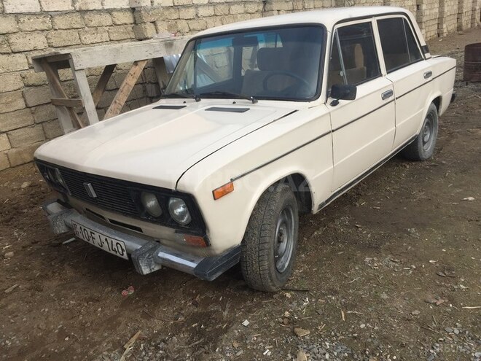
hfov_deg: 61.7
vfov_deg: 48.2
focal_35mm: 29
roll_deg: +6.0
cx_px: 240
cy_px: 180
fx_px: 403
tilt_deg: -18.7
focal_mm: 4.15
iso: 32
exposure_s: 1/1464
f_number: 2.2
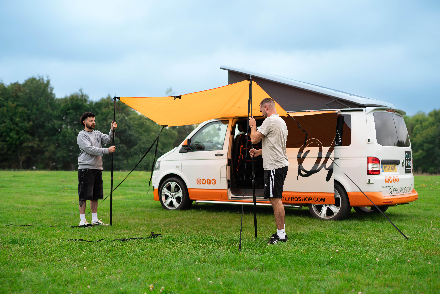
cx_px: 220
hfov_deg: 39.6
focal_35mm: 50
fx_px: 611
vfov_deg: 27.0
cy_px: 147
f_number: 2.2
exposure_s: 1/500
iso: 125
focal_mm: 50
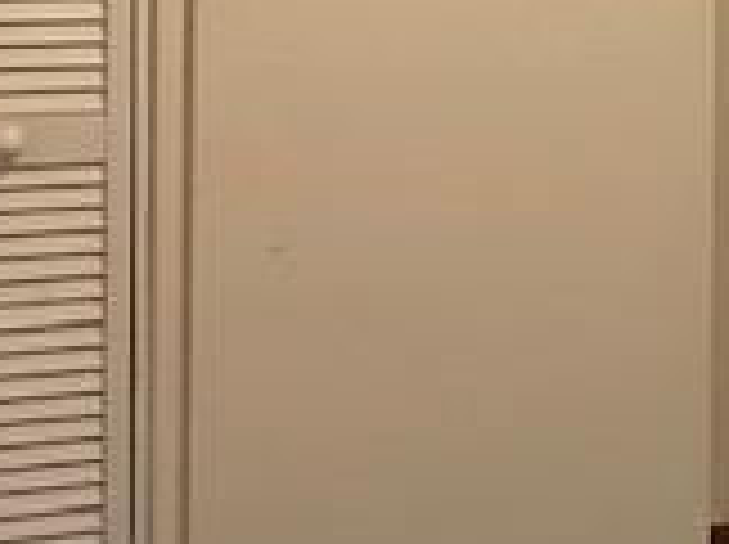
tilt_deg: -3.0
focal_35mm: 103
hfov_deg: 18.4
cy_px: -40
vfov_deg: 14.0
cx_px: 801
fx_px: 2166
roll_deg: -0.5
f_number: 1.8
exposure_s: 1/60
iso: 250
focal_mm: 4.25
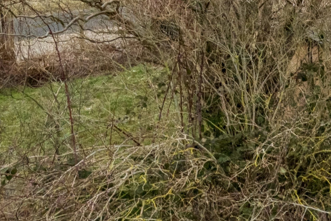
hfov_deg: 16.3
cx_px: 689
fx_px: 840
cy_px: -54
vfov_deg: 14.4
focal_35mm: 91
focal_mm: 13
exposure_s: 1/250
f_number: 8
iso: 800
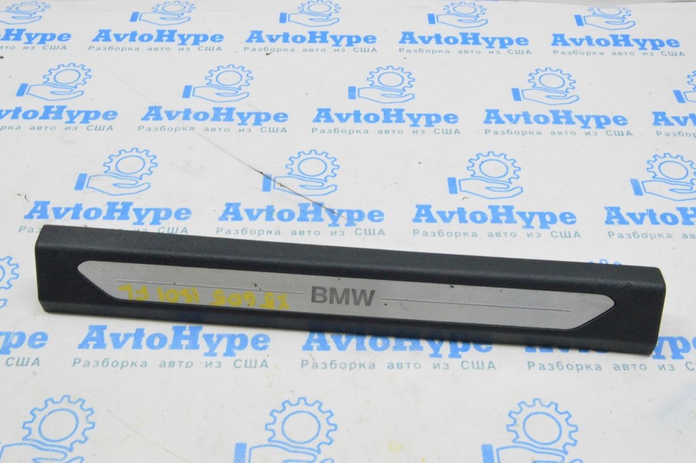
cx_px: 348
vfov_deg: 29.8
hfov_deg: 43.6
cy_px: 232
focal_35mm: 45
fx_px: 869
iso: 6400
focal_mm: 30
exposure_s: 1/20
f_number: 20
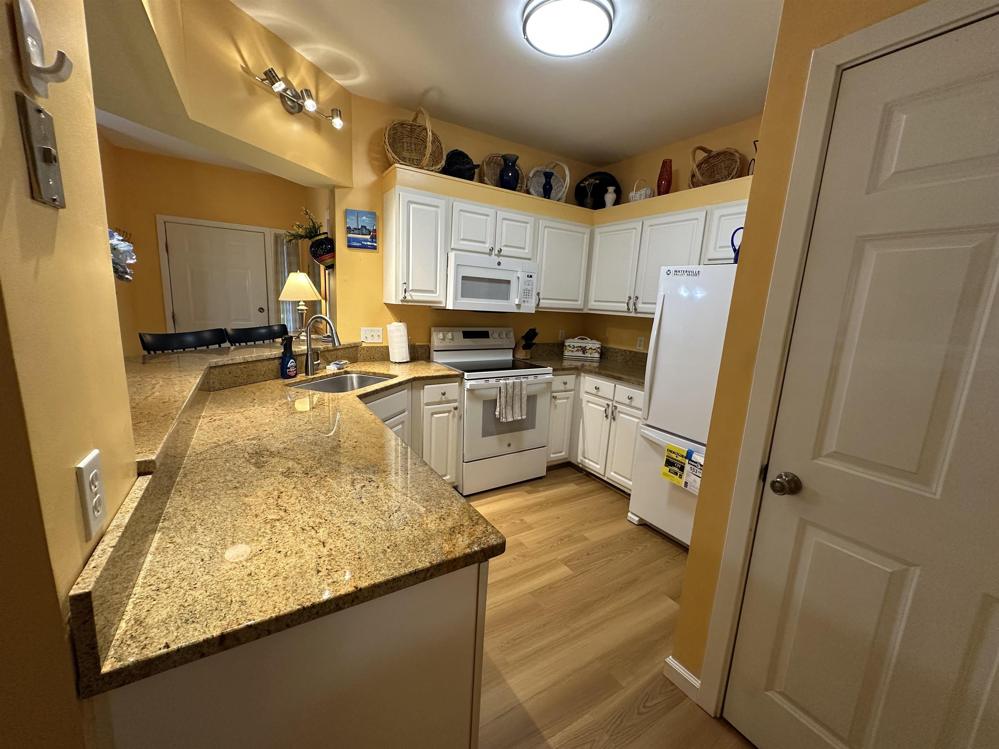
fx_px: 404
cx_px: 500
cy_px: 374
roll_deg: -3.7
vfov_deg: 85.7
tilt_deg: -10.4
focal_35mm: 14
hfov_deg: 102.1
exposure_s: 1/120
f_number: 2.2
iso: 200
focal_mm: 2.22
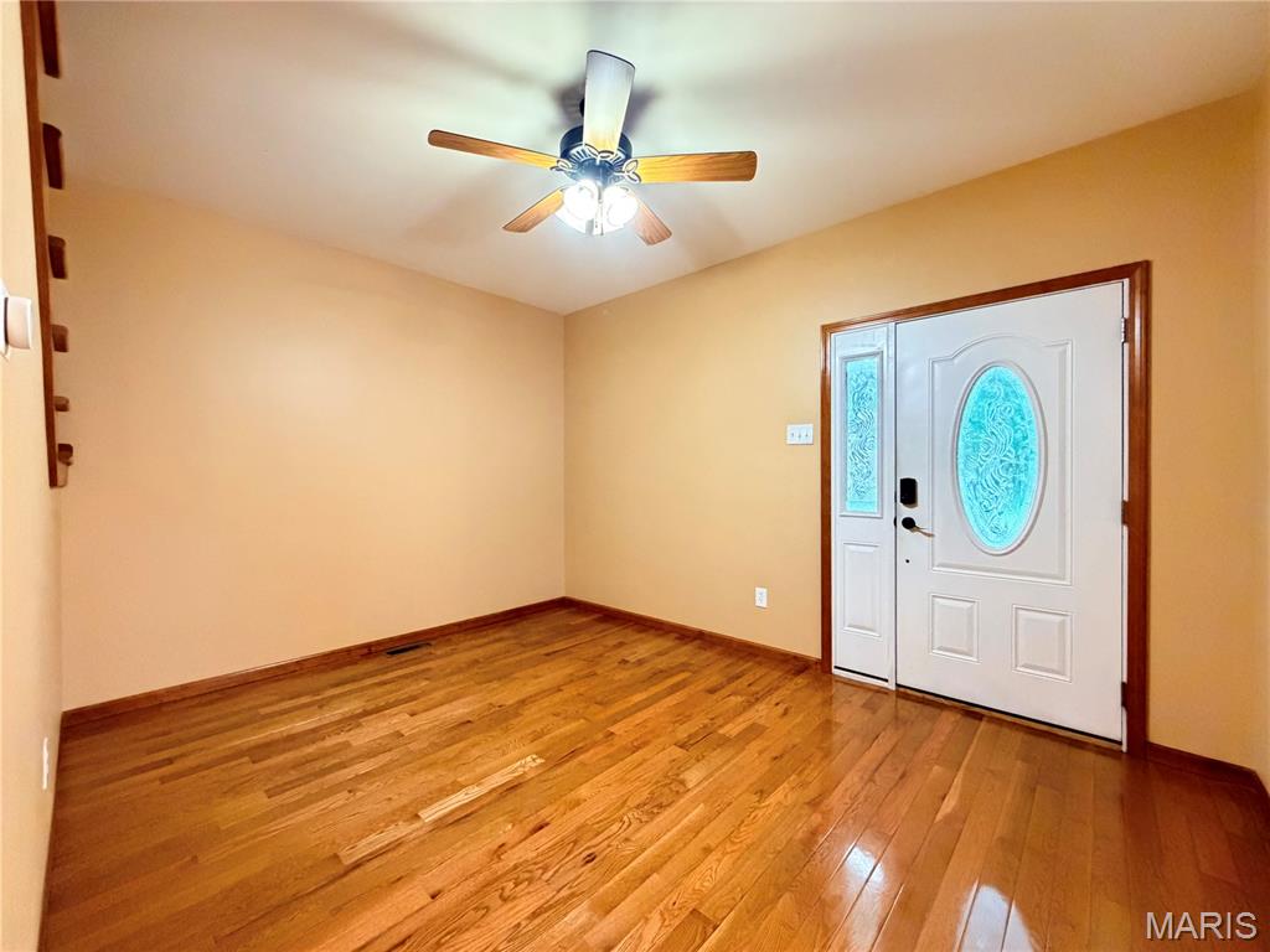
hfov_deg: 102.1
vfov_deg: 85.7
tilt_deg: -0.2
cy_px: 476
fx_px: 514
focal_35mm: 14
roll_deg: +0.4
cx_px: 635
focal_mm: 2.22
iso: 1000
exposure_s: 1/60
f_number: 2.2
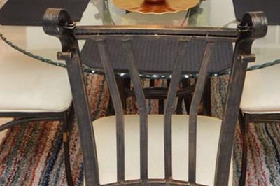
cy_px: -59
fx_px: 560
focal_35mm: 72
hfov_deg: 28.0
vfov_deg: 17.6
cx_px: 167
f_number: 4
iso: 560
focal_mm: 12
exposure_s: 1/60
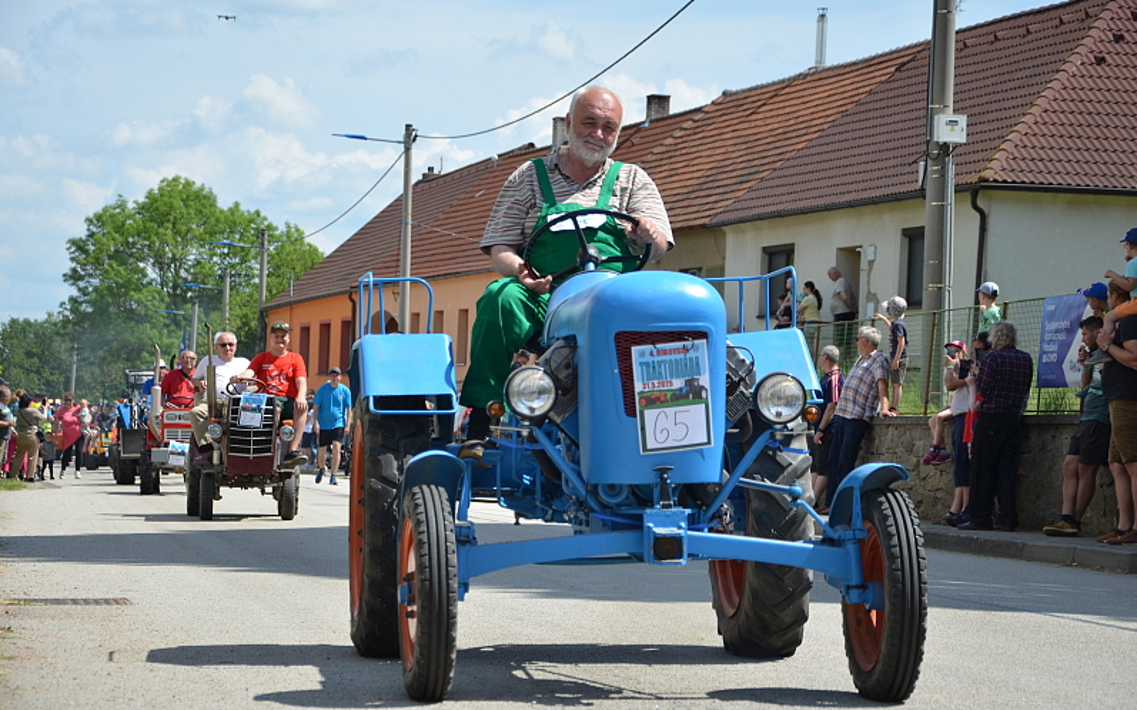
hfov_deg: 21.9
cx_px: 569
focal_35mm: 95
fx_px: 2944
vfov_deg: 13.8
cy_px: 352
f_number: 5.3
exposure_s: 1/500
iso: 100
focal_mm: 62
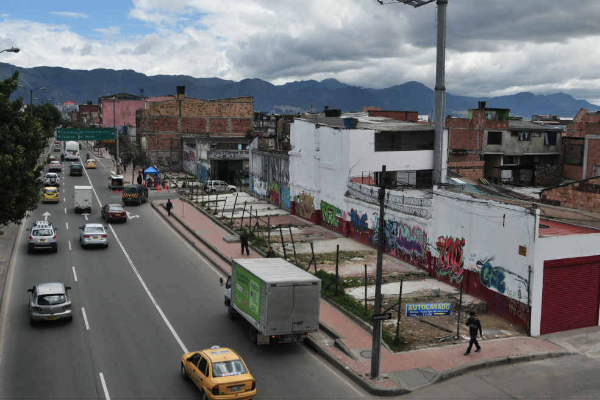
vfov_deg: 34.2
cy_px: 200
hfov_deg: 49.6
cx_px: 300
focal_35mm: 39
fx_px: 650
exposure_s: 1/3200
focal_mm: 26
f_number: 5
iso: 400
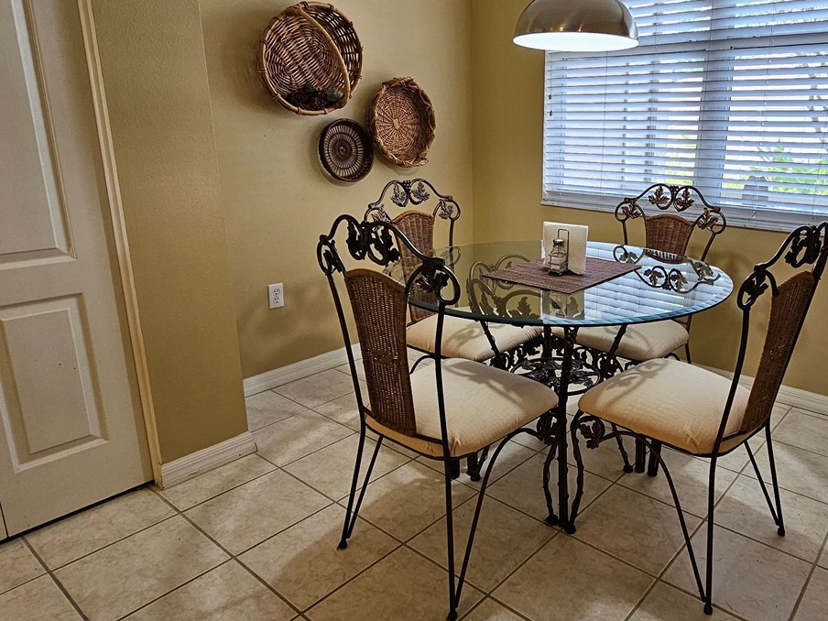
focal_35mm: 23
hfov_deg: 72.2
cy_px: 290
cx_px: 535
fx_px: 550
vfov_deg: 58.8
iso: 125
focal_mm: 2.2
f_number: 2.2
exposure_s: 1/60
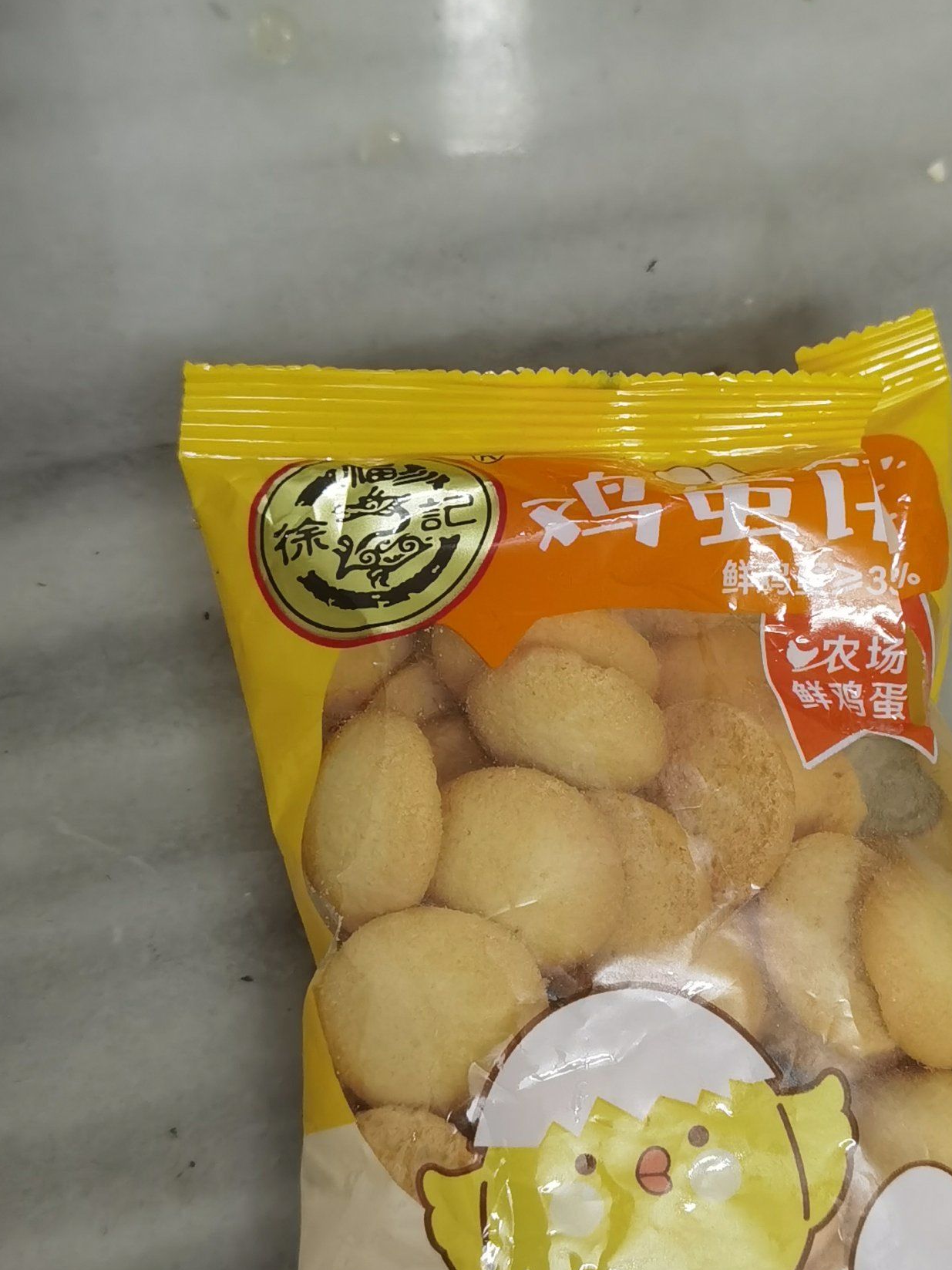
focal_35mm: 63
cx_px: 685
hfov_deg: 23.1
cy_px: 703
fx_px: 2310
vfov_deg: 30.7
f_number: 1.9
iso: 320
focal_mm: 6.71
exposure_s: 1/50
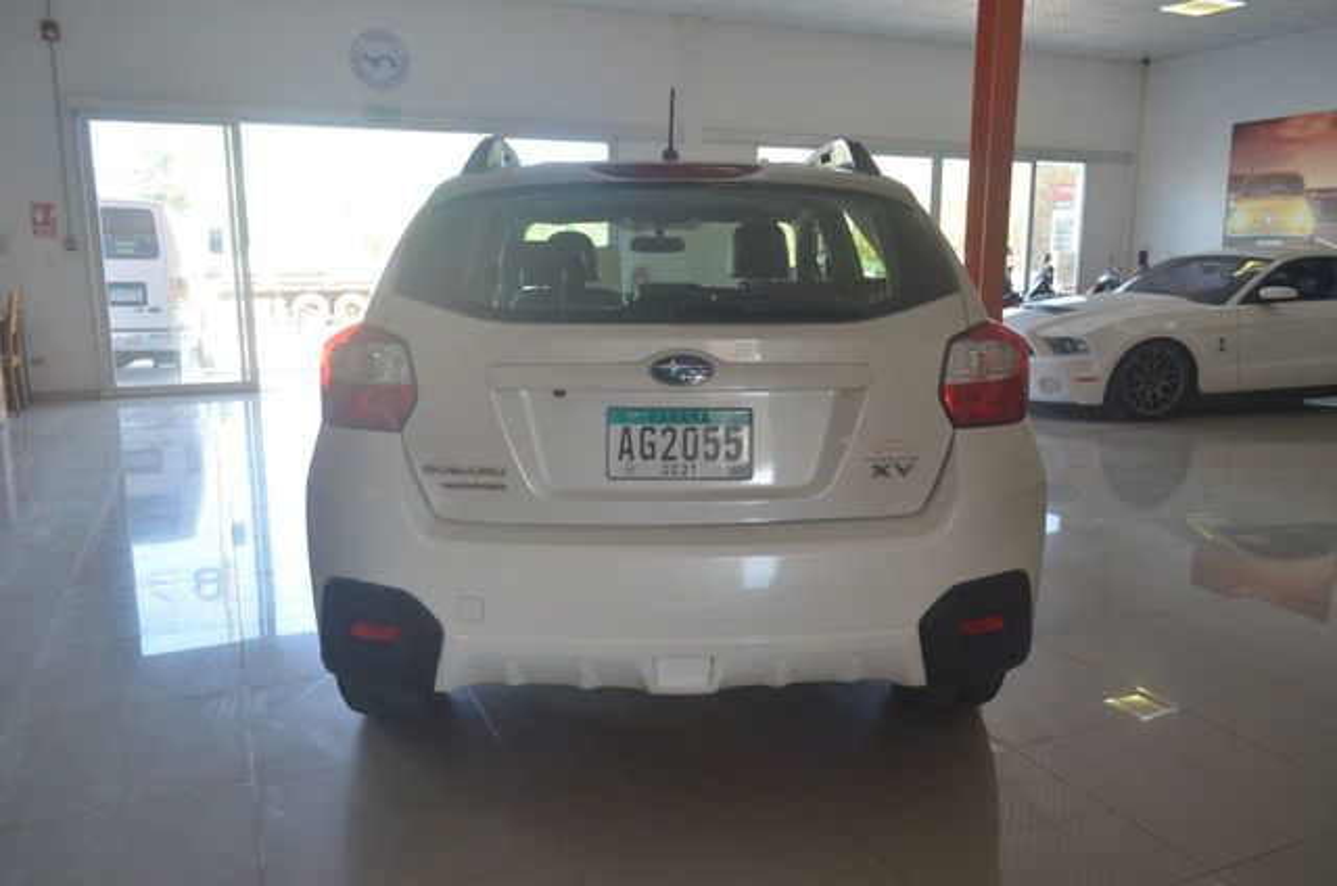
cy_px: 443
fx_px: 1001
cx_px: 668
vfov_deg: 47.7
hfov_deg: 67.5
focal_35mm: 27
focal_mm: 18
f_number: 4
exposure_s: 1/160
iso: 500
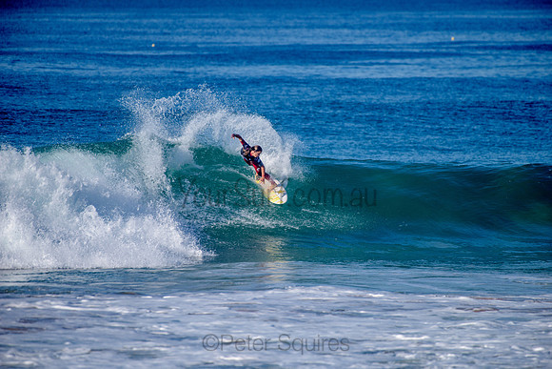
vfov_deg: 2.8
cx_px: 276
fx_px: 7668
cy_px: 184
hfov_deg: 4.1
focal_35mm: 500
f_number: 5.6
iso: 125
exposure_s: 1/1600
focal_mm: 500
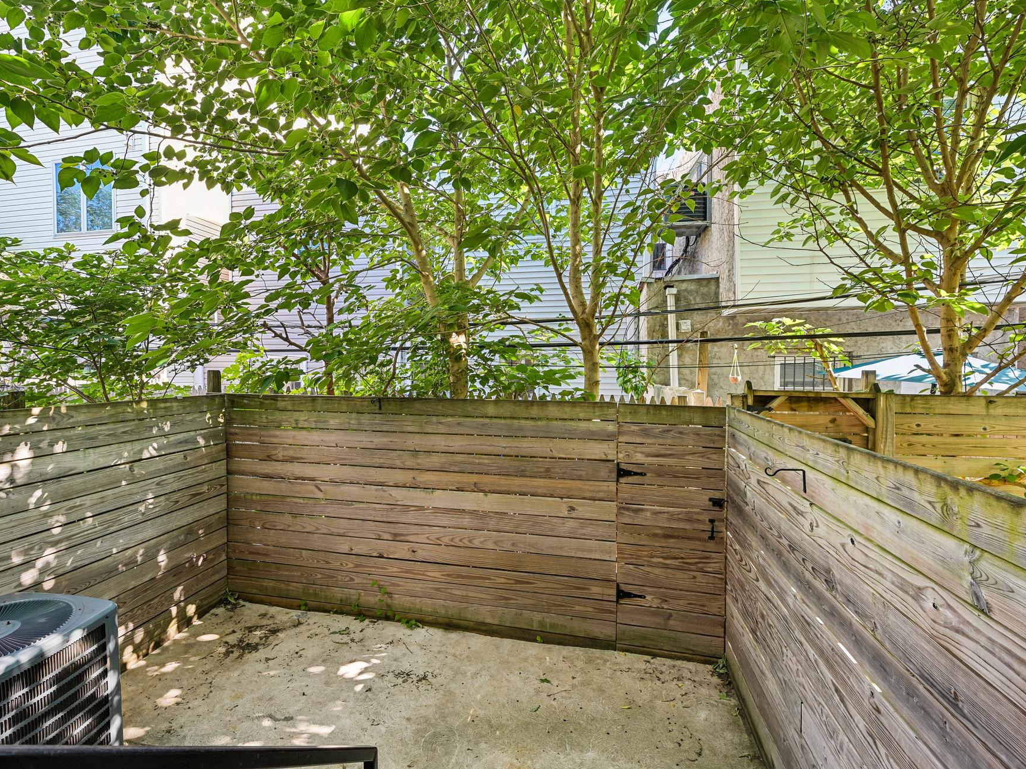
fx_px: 504
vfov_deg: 74.7
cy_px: 382
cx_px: 469
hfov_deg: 90.8
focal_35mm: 17
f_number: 8
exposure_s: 1/15
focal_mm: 15
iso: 100
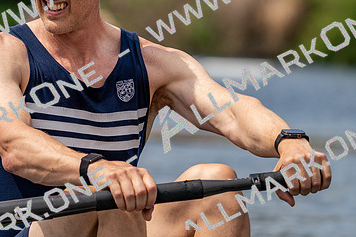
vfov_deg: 2.6
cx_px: 73
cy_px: 58
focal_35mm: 528
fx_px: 5219
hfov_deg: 3.9
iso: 250
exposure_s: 1/1600
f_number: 6.3
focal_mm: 324
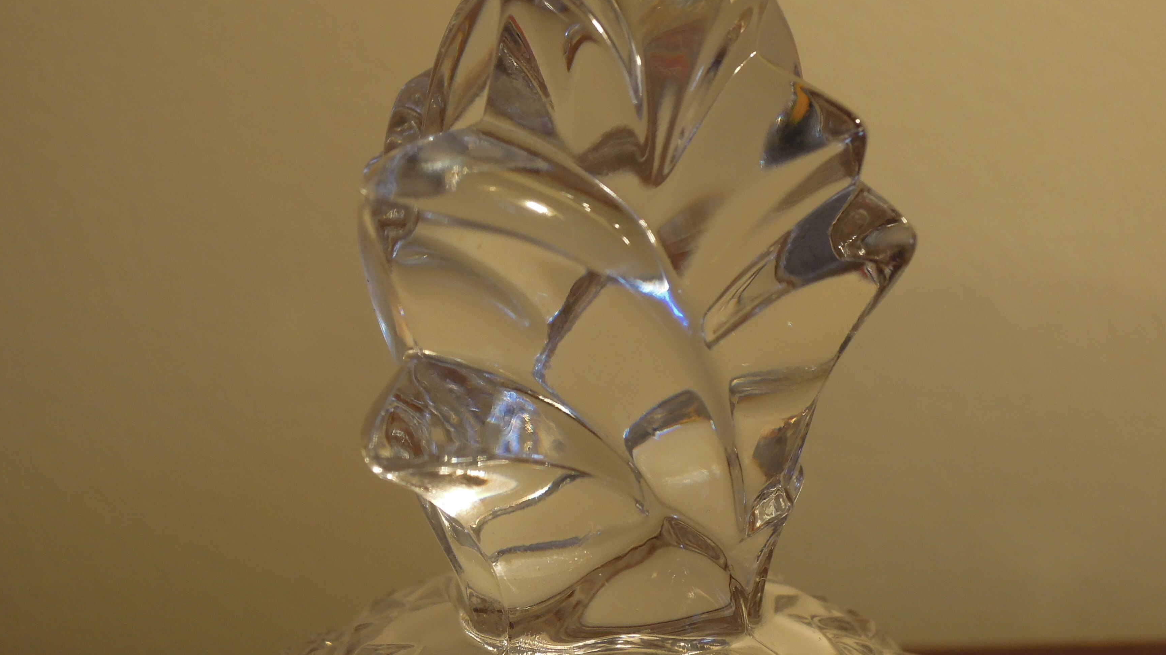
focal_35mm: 63
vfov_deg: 19.1
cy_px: 309
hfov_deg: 33.3
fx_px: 1948
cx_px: 537
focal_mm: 9
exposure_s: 1/60
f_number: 3.7
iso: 180
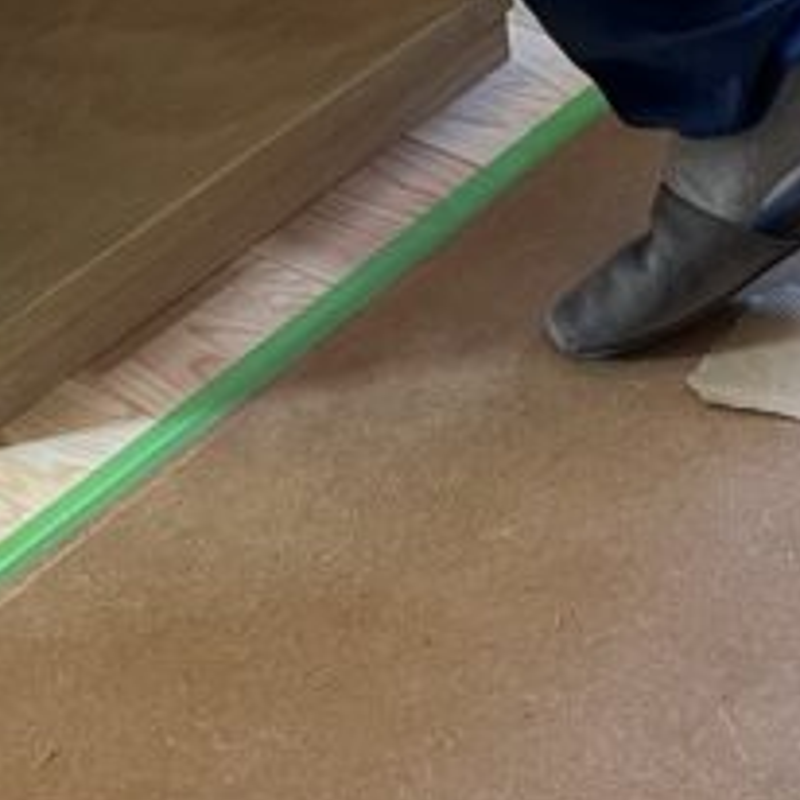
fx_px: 2981
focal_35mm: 114
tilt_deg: -24.9
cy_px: -517
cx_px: 1363
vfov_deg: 14.0
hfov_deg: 13.9
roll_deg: -0.5
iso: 125
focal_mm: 5.7
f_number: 1.5
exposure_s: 1/60
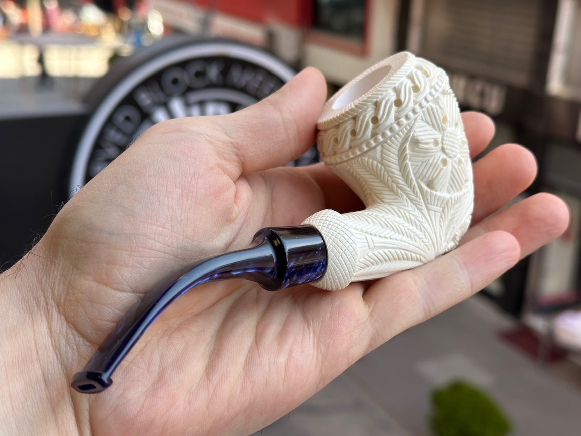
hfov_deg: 39.7
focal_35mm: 48
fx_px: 806
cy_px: 218
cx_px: 290
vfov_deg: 30.3
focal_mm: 6.86
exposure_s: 1/501
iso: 64
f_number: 1.78
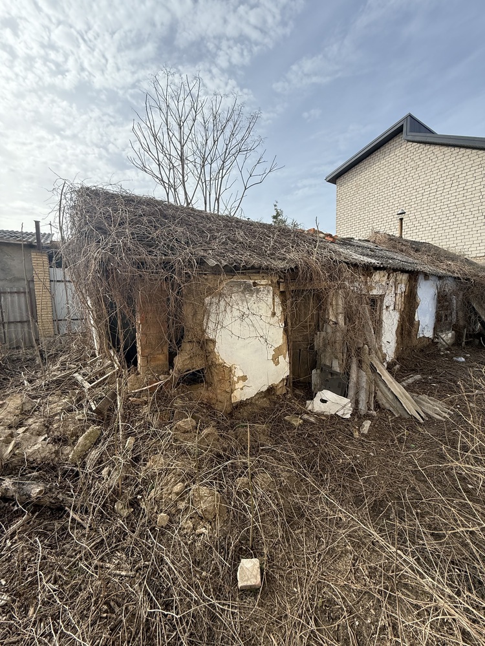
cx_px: 242
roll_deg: +1.0
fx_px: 262
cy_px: 323
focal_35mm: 14
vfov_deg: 102.1
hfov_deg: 85.7
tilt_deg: -2.0
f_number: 2.2
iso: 64
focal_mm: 2.22
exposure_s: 1/1211
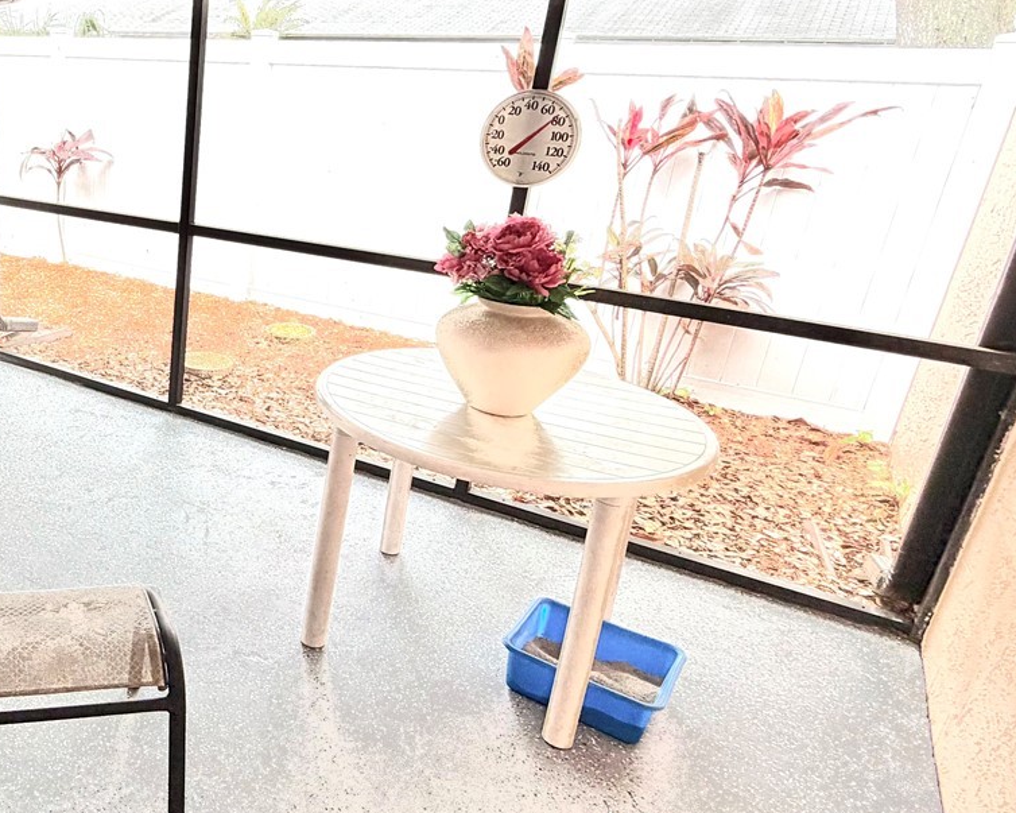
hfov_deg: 54.0
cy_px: 390
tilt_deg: -20.5
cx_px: 133
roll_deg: -2.7
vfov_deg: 50.0
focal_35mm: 29
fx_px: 872
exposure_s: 1/122
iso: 40
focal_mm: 2.22
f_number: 2.2
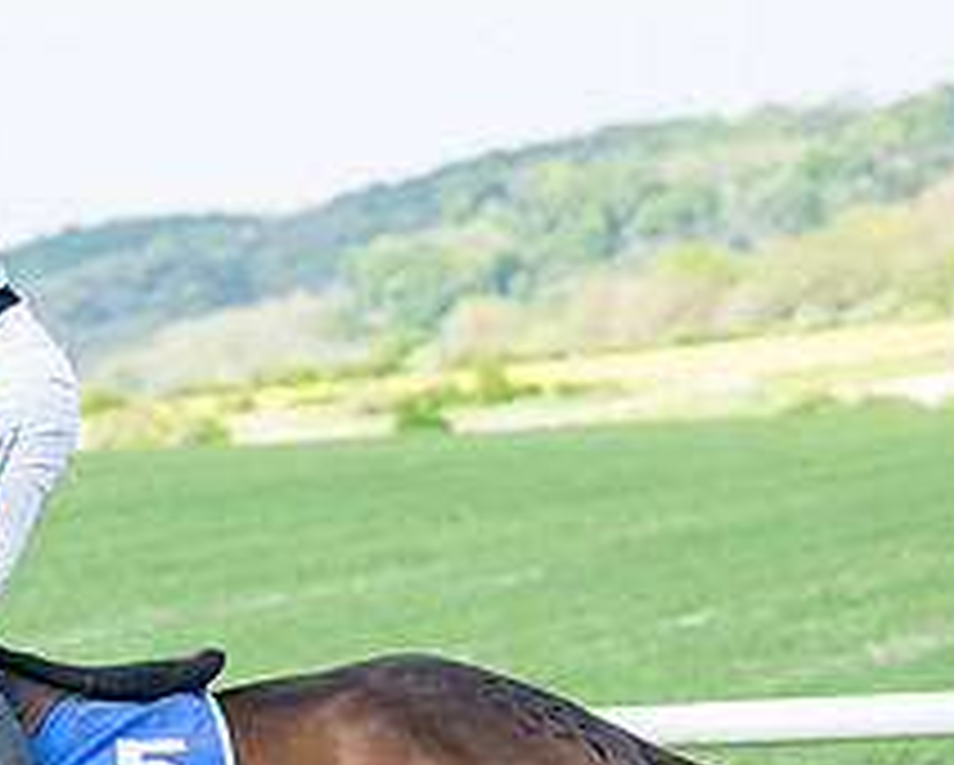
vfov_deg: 4.6
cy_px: 703
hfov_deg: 5.7
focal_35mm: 337
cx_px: -293
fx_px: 9524
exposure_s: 1/1600
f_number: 4
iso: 400
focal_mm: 87
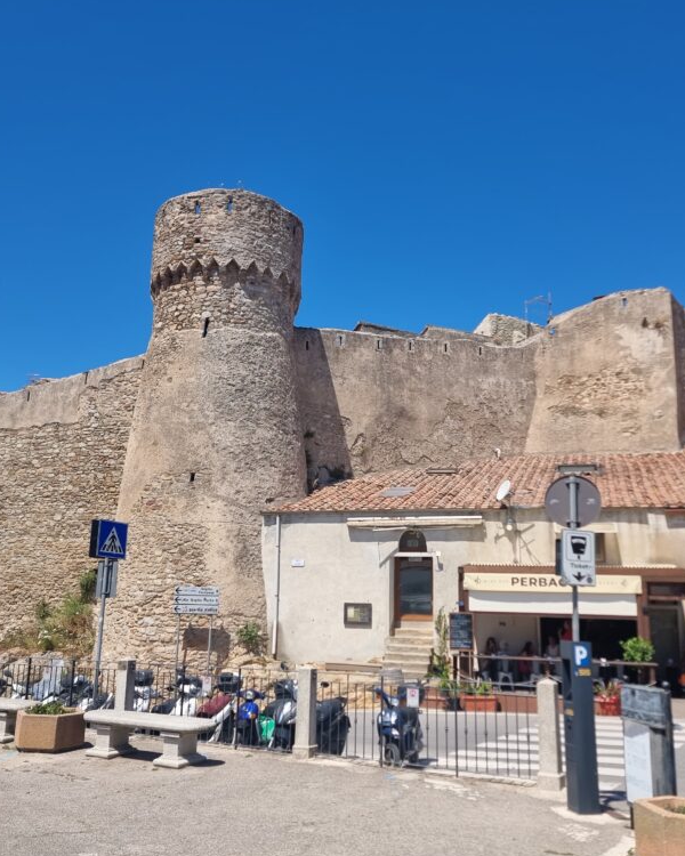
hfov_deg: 45.8
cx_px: 317
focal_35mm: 32
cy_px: 433
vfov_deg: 55.7
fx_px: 811
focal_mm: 6.7
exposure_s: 1/1202
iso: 50
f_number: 1.8
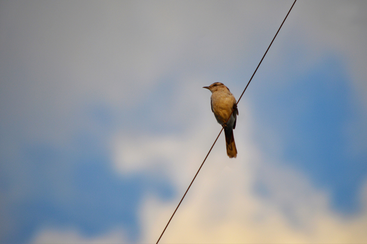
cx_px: 184
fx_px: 4583
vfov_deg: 3.0
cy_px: 122
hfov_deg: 4.6
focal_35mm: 450
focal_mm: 300
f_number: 6.3
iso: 200
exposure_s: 1/500
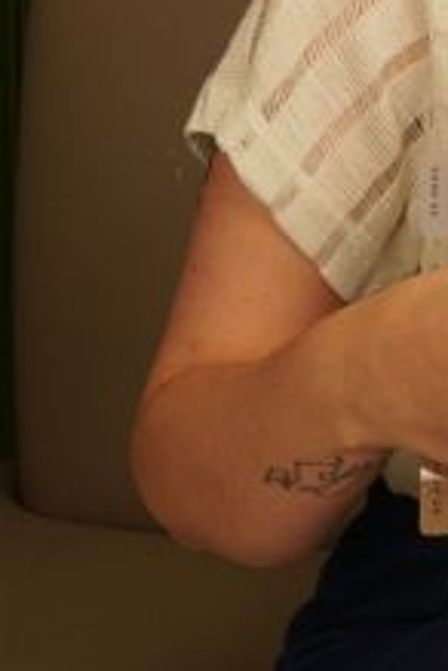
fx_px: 2424
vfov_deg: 15.4
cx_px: 746
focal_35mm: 130
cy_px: -69
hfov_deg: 10.1
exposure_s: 1/25
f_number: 16
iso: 500
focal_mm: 23
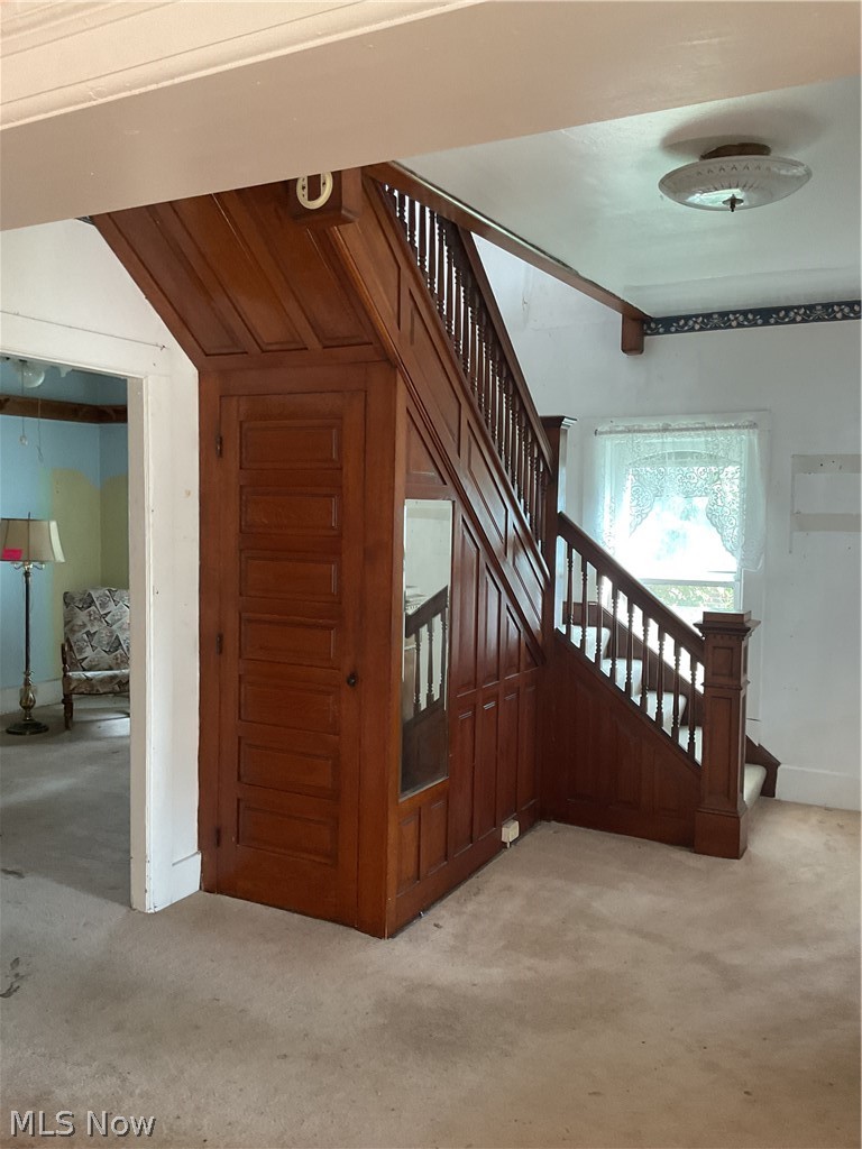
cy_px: 574
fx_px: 963
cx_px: 431
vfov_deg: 61.7
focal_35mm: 29
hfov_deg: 48.2
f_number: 1.8
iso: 125
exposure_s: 1/60
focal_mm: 3
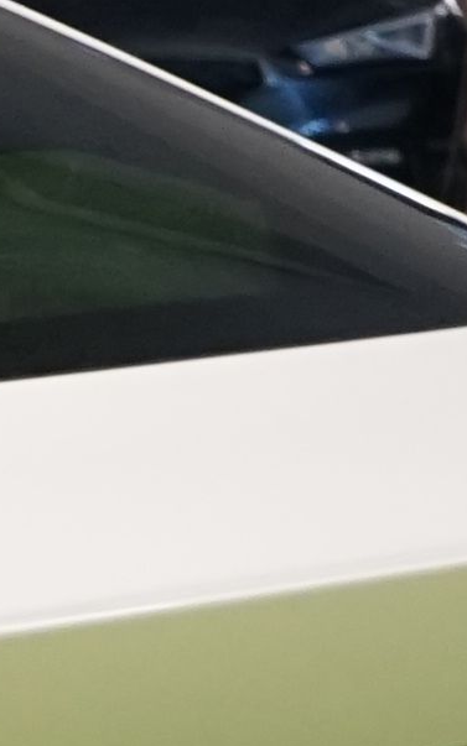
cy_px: 1048
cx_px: -1950
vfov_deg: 7.3
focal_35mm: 284
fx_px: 5782
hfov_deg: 4.0
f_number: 7.1
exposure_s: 1/30
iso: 1600
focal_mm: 28
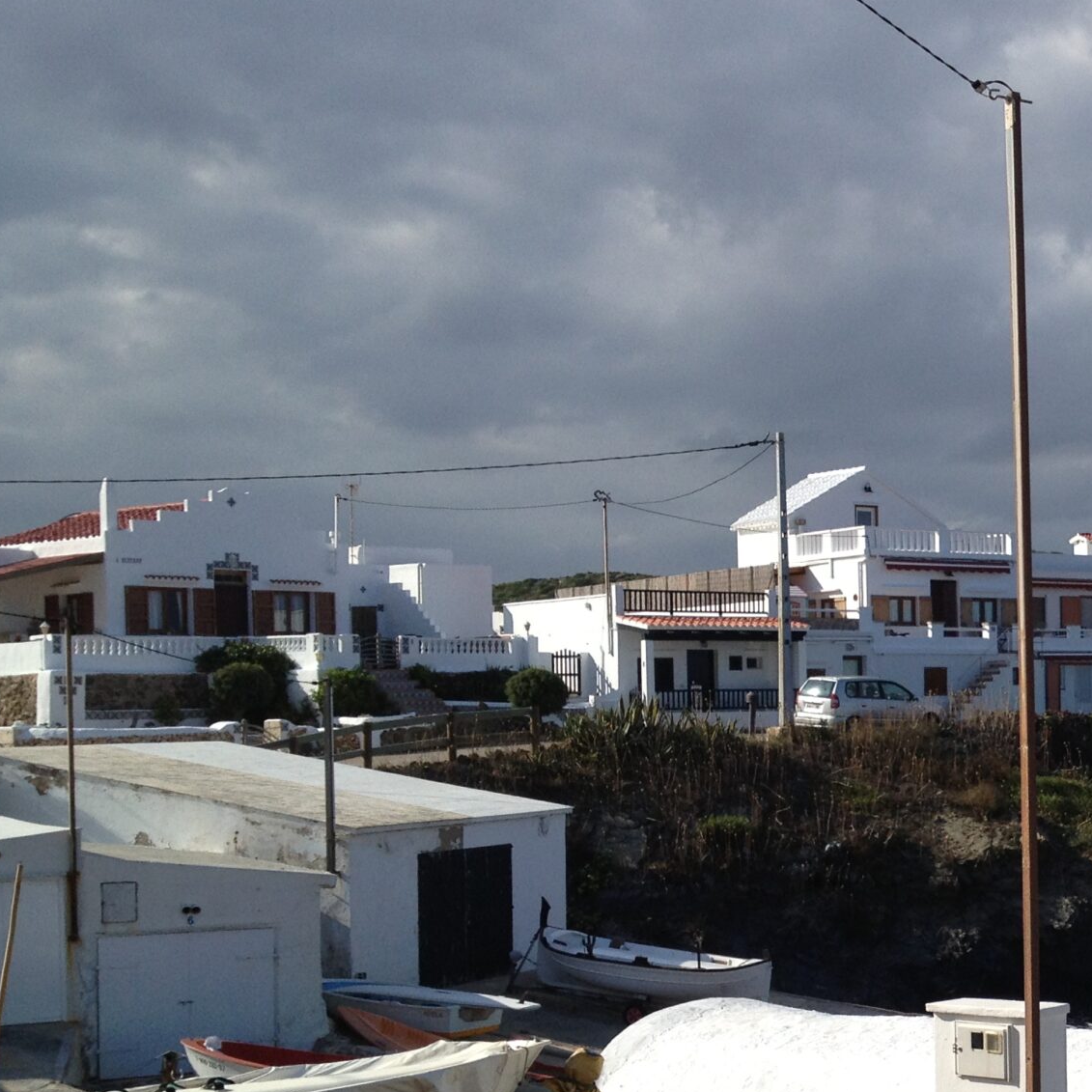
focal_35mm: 70
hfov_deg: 23.1
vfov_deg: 24.5
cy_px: 734
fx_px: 2498
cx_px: 1225
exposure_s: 1/2123
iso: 50
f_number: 2.4
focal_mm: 4.28
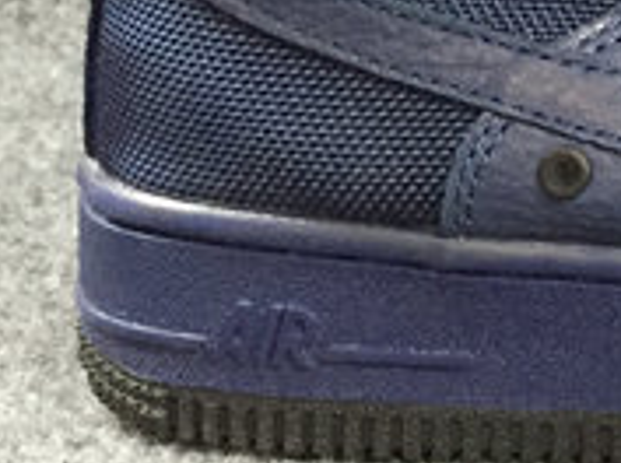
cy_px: -184
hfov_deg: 15.0
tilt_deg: -8.3
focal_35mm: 115
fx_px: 2059
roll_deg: -0.3
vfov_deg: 12.3
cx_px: 1112
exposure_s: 1/33
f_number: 2.2
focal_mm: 4.15
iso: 320
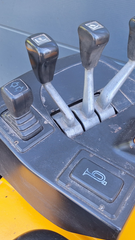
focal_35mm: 34
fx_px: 216
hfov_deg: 34.7
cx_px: 70
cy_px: 122
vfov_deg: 58.0
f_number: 1.8
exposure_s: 1/100
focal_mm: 5.54
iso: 64
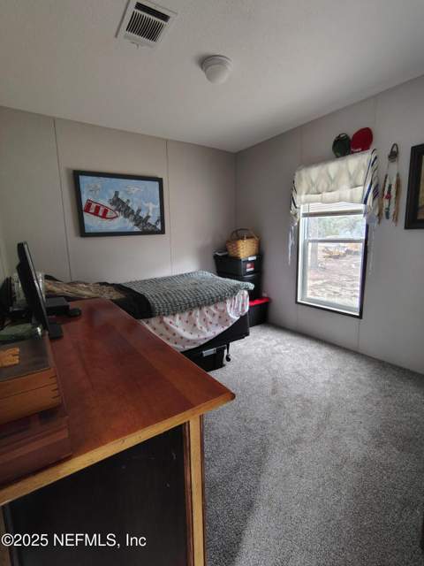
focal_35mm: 16
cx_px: 212
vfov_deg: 94.5
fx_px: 261
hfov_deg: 78.1
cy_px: 283
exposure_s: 1/24
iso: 727
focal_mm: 2.13
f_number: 2.2
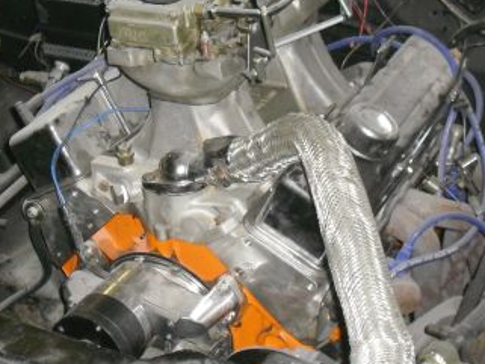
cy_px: 139
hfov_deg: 27.4
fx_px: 995
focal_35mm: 71
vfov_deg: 20.7
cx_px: 261
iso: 200
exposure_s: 1/60
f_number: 2.8
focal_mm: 6.2
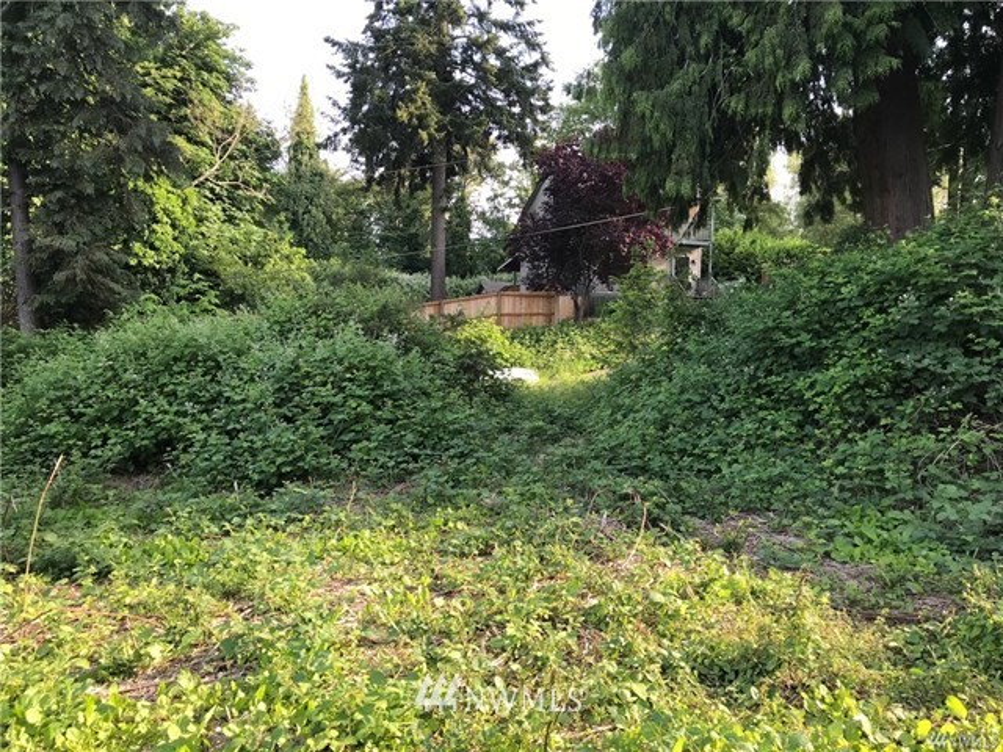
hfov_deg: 63.4
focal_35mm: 28
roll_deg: -1.3
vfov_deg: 49.7
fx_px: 811
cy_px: 376
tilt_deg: -2.0
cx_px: 502
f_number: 1.8
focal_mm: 3.99
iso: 20
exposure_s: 1/231
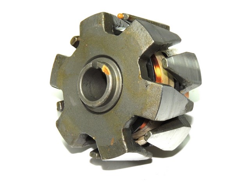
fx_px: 614
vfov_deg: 17.4
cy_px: 94
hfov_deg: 23.0
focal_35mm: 85
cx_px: 125
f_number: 4
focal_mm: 15.1
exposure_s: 1/60
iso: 140
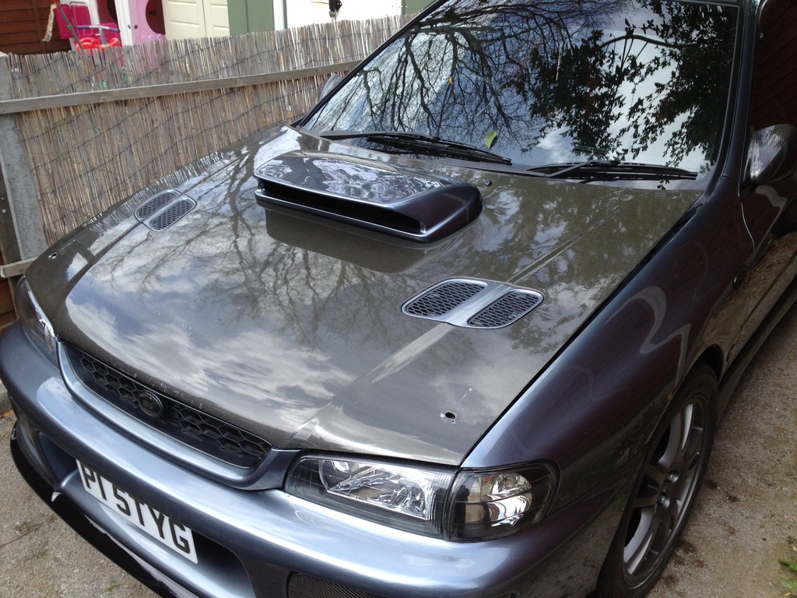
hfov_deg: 52.6
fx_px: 806
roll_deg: +0.7
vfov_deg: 40.7
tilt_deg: -24.6
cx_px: 398
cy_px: 299
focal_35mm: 35
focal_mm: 4.28
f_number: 2.4
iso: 50
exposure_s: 1/428
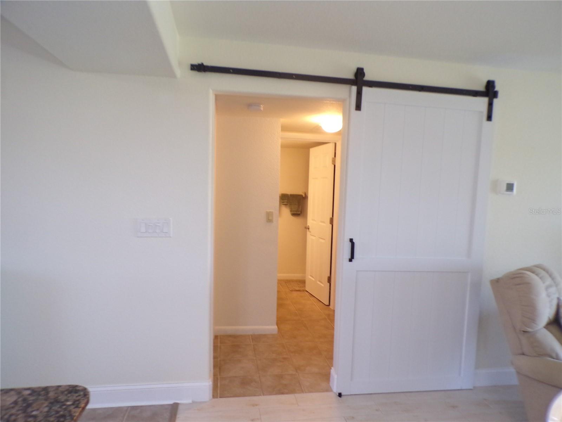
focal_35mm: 24
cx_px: 281
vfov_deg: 56.8
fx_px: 390
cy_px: 211
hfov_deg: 71.6
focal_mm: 4.3
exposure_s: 1/34
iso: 200
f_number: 3
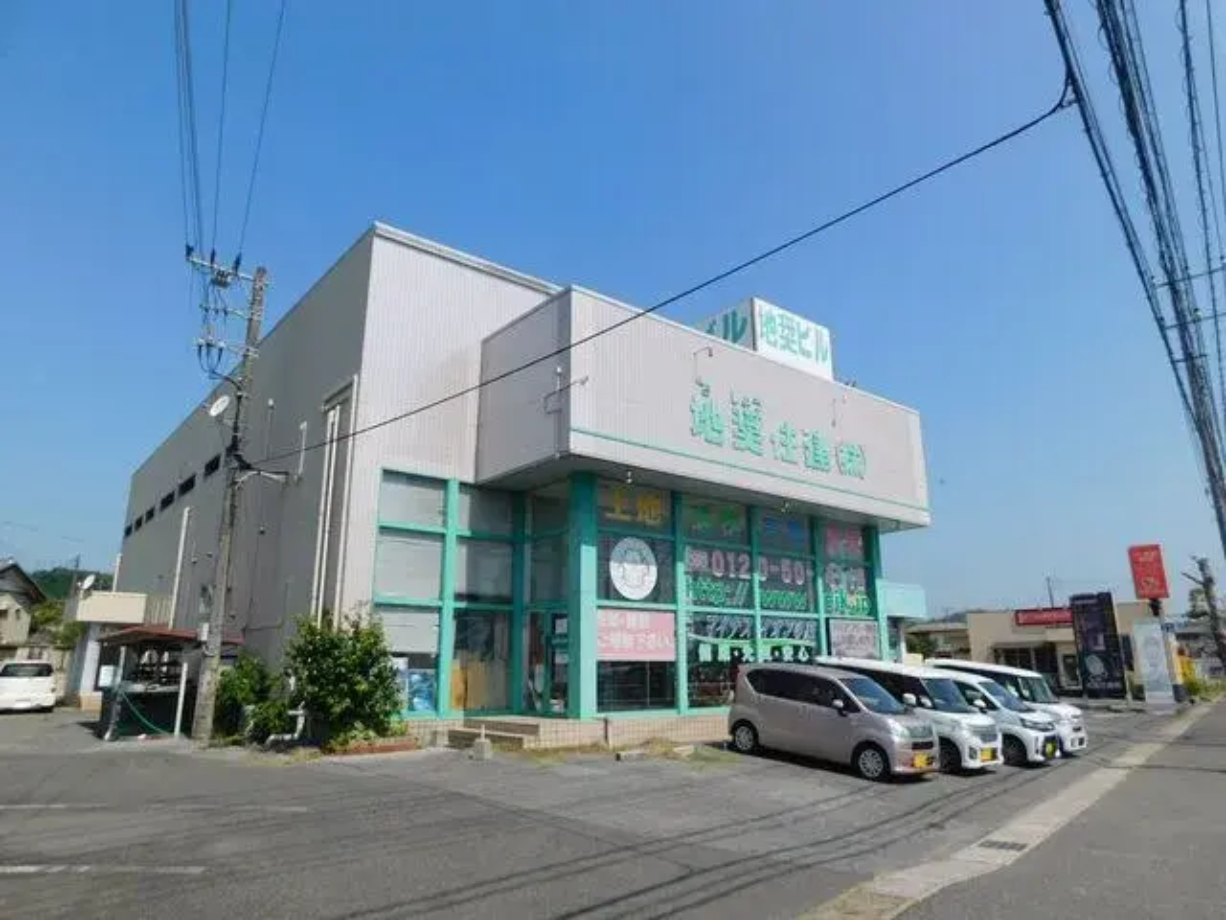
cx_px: 613
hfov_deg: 73.9
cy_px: 460
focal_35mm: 23
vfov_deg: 58.9
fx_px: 815
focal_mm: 4
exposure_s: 1/640
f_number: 6
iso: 125
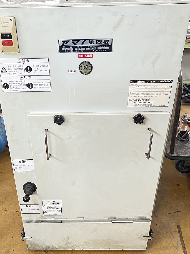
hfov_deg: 40.5
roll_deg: +0.4
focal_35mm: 35
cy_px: 127
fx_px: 256
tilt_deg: -30.9
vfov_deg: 52.6
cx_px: 76
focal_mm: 5.7
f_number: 1.5
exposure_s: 1/60
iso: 200
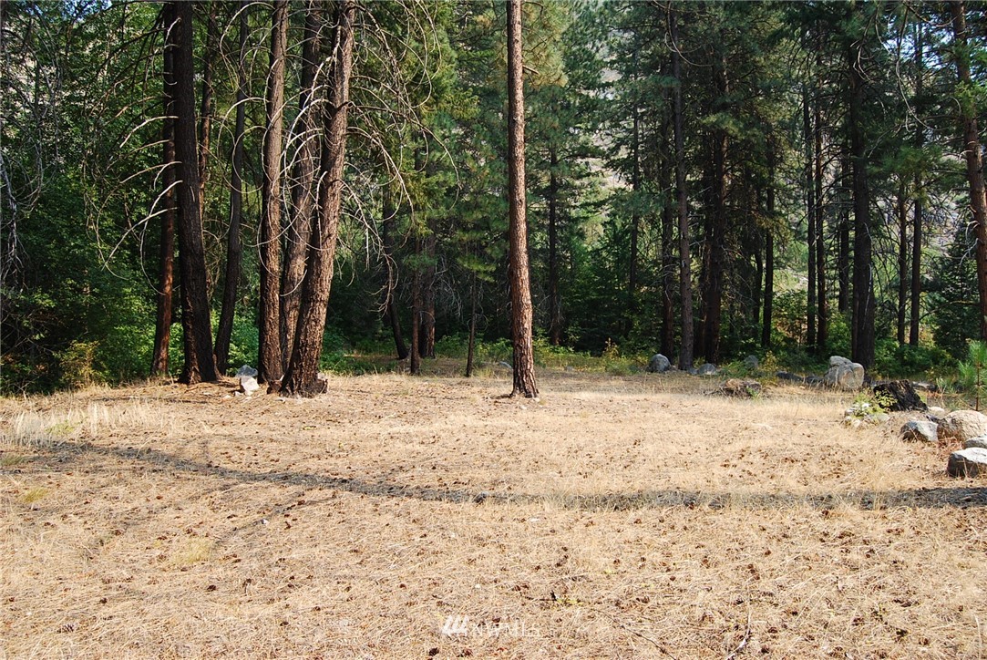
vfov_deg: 48.0
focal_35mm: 27
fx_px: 741
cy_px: 330
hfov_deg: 67.3
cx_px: 494
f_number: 5.6
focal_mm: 18
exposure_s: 1/125
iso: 140
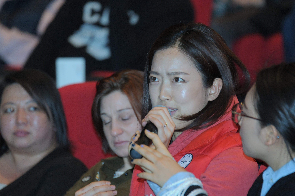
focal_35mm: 393
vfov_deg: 3.5
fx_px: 3217
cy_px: 115
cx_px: 145
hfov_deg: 5.3
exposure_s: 1/125
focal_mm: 200
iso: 800
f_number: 2.8
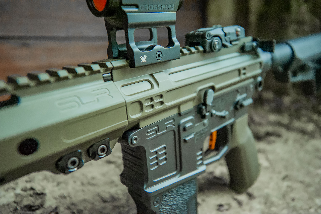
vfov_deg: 42.3
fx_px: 276
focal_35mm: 31
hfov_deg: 60.3
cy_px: 107
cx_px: 160
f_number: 4.5
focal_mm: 31
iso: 6400
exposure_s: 1/1250
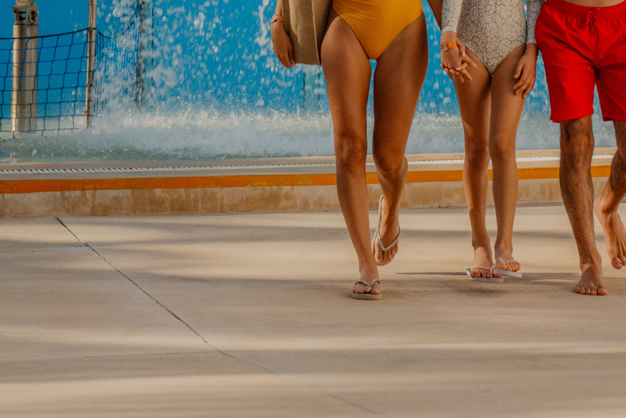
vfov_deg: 8.5
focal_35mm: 158
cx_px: 487
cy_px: -155
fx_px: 2747
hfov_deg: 12.9
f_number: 3.7
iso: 640
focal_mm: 62
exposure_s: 1/320
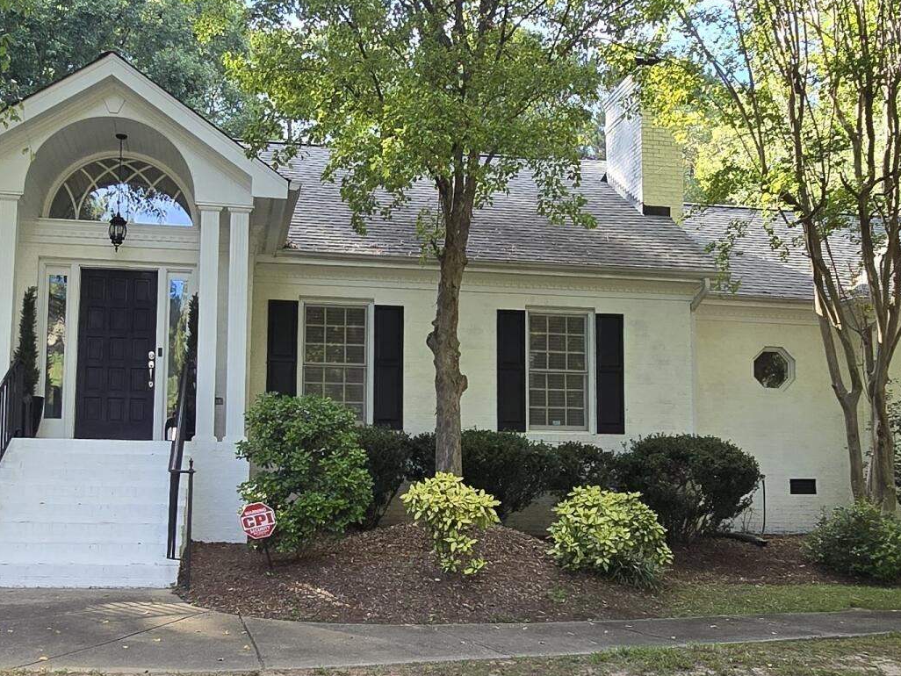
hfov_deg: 48.9
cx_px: 401
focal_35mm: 38
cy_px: 402
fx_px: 989
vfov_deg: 37.6
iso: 50
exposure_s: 1/227
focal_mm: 2.2
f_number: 2.2
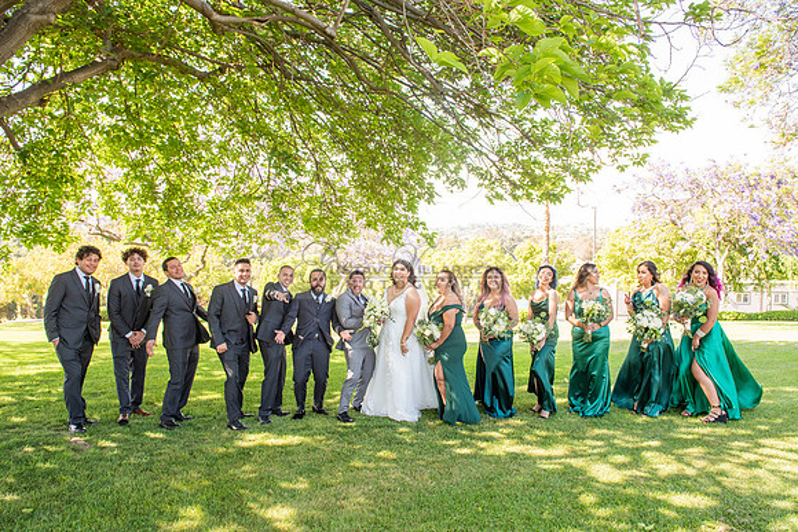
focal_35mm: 24
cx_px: 399
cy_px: 266
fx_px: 532
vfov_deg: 53.2
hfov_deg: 73.7
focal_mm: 24
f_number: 6.3
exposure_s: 1/200
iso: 500
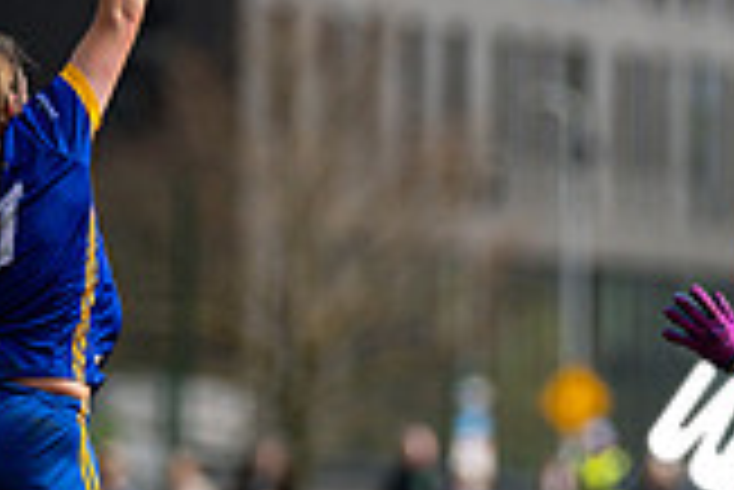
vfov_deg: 1.6
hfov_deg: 2.3
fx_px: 18121
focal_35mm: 888
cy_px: 533
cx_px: 806
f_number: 2.8
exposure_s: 1/6400
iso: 200
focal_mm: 250
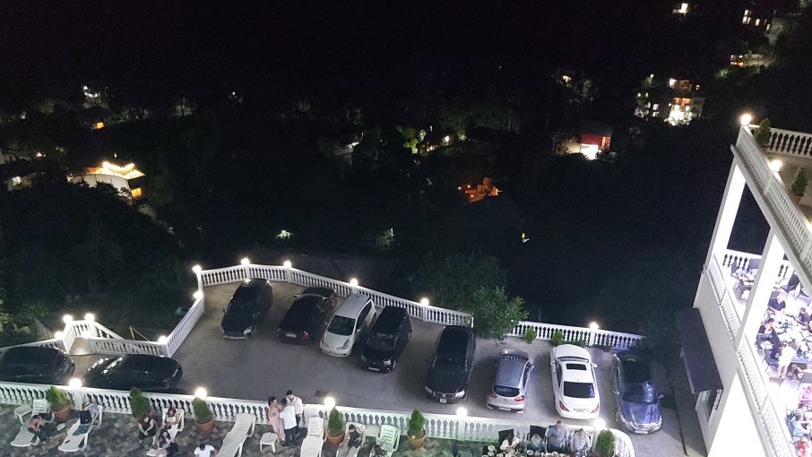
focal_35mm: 32
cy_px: 287
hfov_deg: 61.0
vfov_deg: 36.5
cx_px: 429
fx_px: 689
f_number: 1.7
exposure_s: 1/14
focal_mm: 3.92
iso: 2000
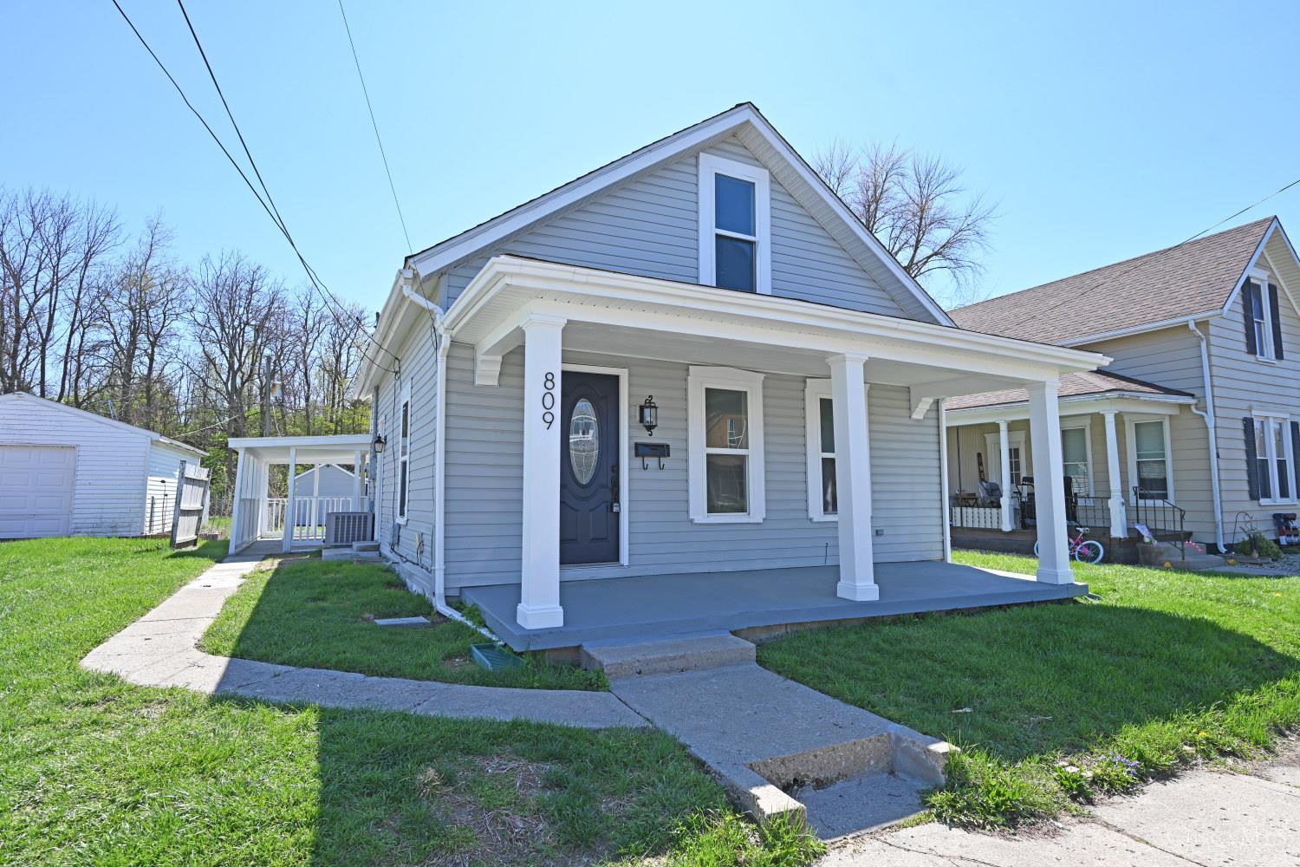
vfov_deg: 65.9
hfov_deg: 88.4
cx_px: 650
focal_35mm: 18
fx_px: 668
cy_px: 434
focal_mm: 18.5
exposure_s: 1/200
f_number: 6.3
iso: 64
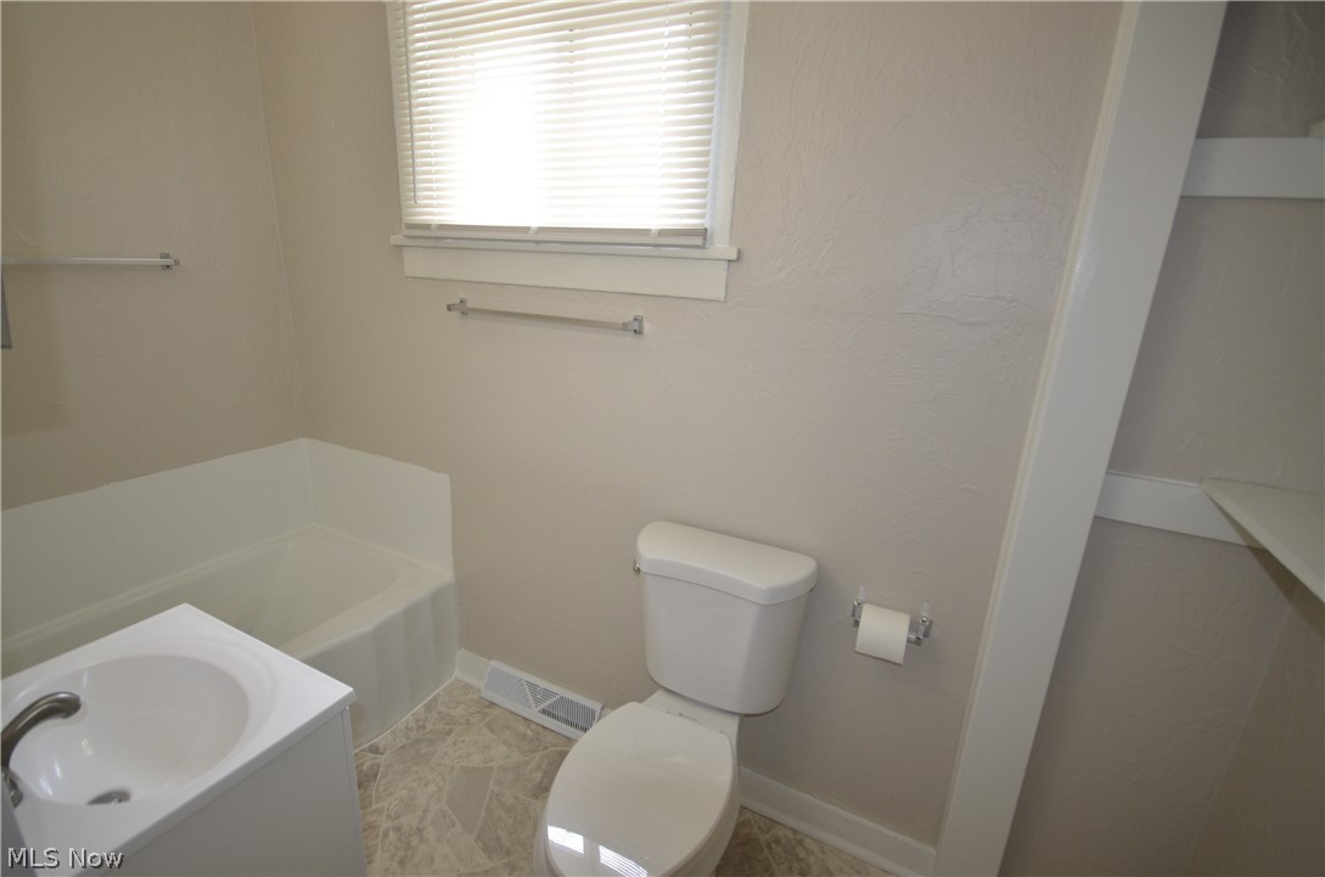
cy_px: 438
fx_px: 606
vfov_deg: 71.8
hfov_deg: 95.1
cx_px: 662
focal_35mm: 16
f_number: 4.2
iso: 500
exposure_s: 1/60
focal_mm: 11
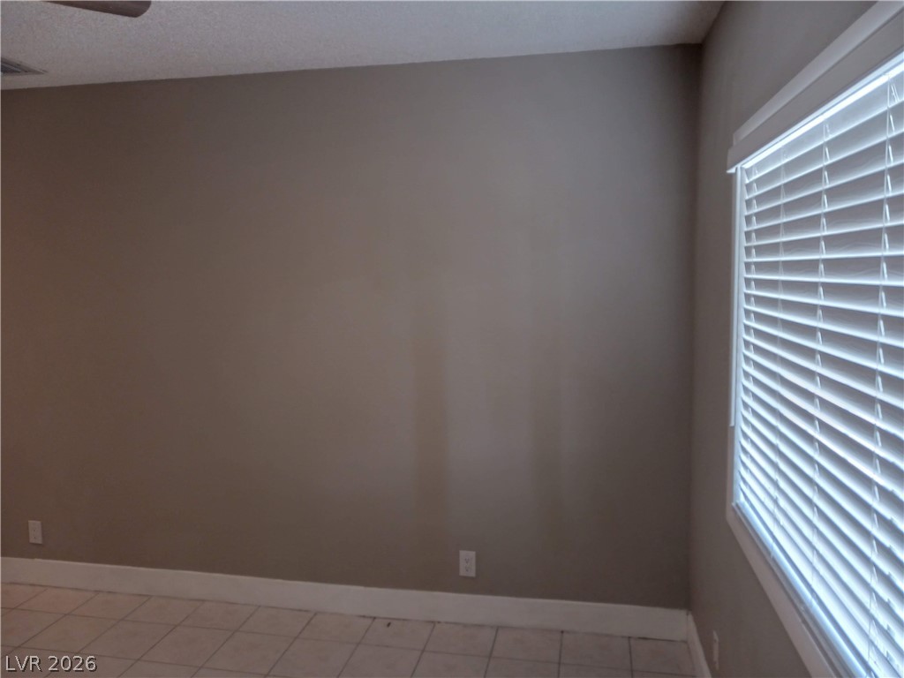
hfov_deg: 65.3
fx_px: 705
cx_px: 452
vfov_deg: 51.4
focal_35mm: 27
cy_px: 339
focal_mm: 4
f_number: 1.8
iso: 160
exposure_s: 1/60
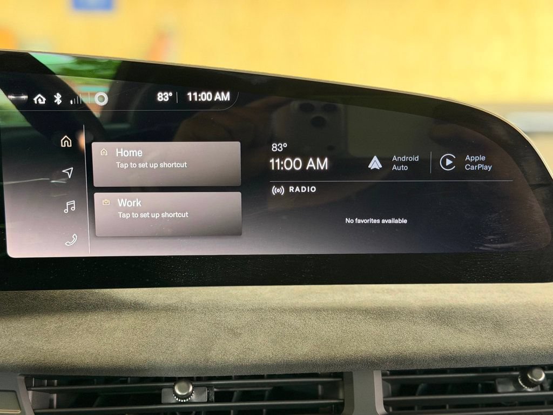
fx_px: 767
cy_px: 208
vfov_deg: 30.3
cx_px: 276
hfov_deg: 39.7
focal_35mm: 48
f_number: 1.78
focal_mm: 6.76
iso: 250
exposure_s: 1/40
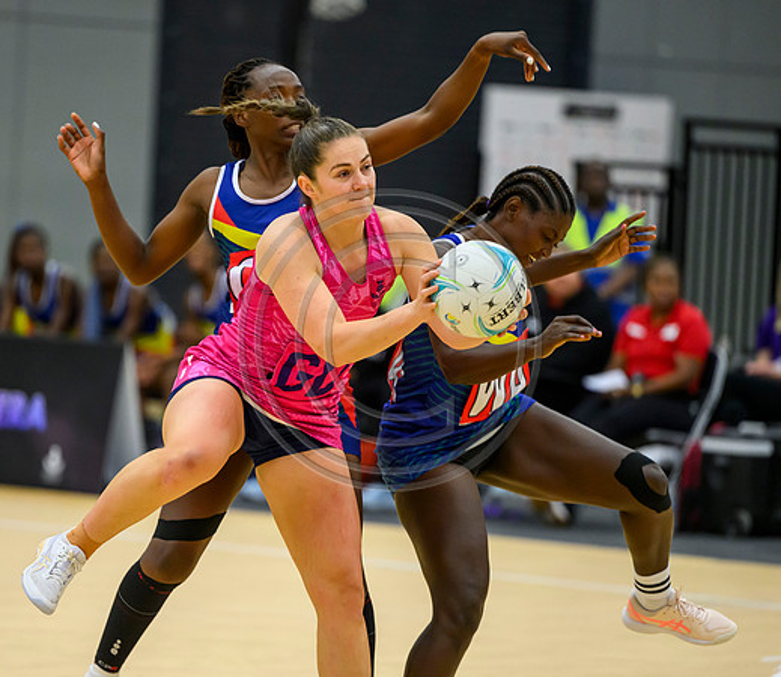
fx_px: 6642
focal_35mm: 278
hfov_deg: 6.7
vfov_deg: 5.8
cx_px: 319
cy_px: 307
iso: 4000
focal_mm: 200
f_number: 2.8
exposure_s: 1/1000
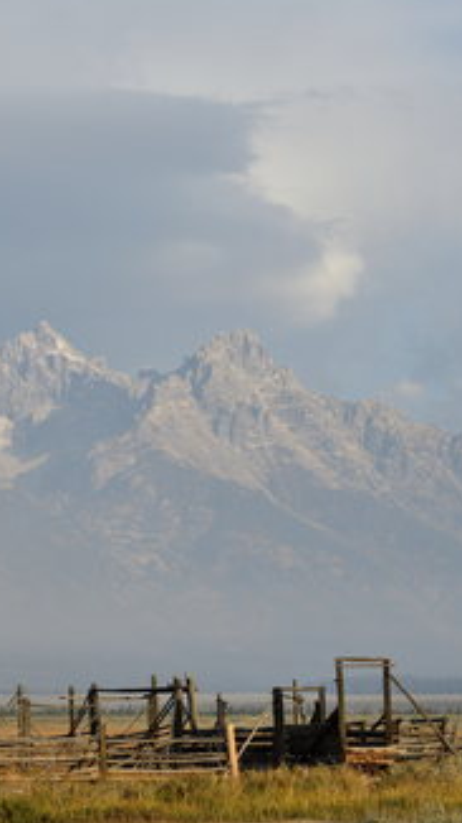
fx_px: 2748
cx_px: -131
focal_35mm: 126
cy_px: 395
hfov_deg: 9.4
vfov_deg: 17.0
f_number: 11
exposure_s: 1/80
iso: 64
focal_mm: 70
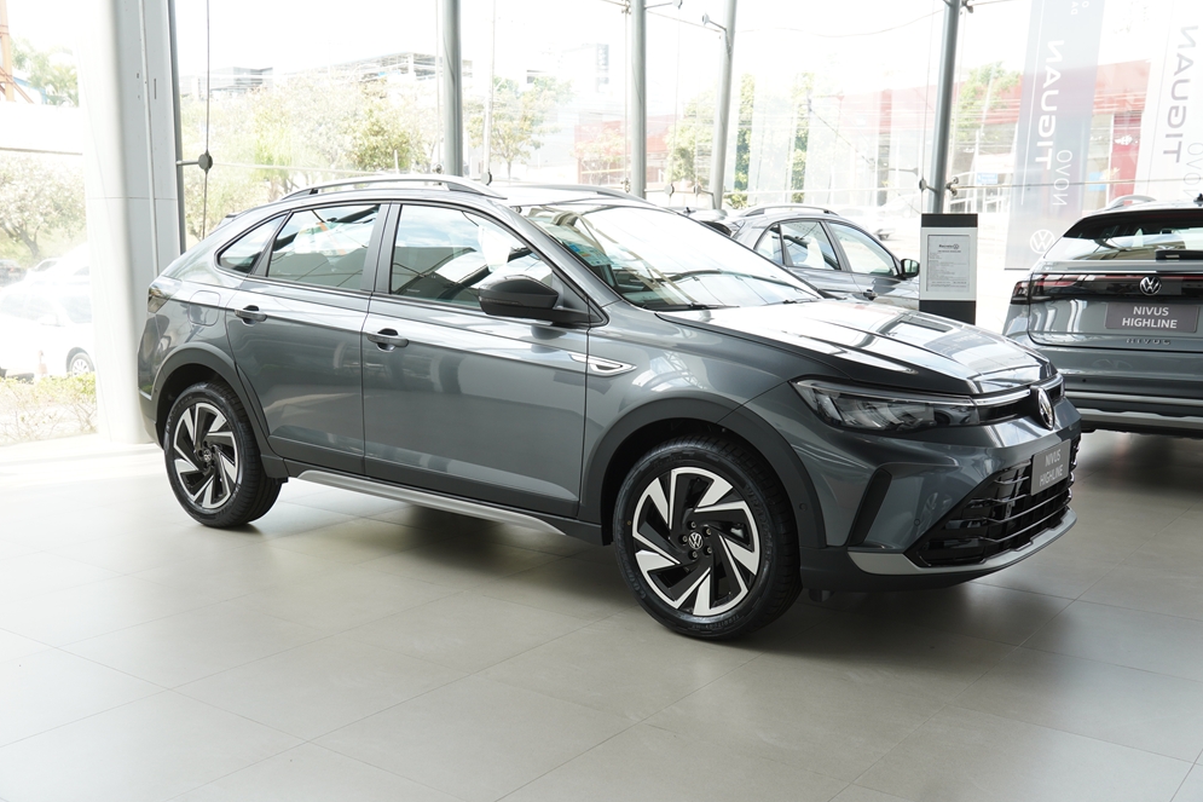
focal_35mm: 36
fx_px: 1187
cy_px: 396
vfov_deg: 37.3
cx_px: 606
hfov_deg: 53.8
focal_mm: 23
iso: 160
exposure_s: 1/100
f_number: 4.5
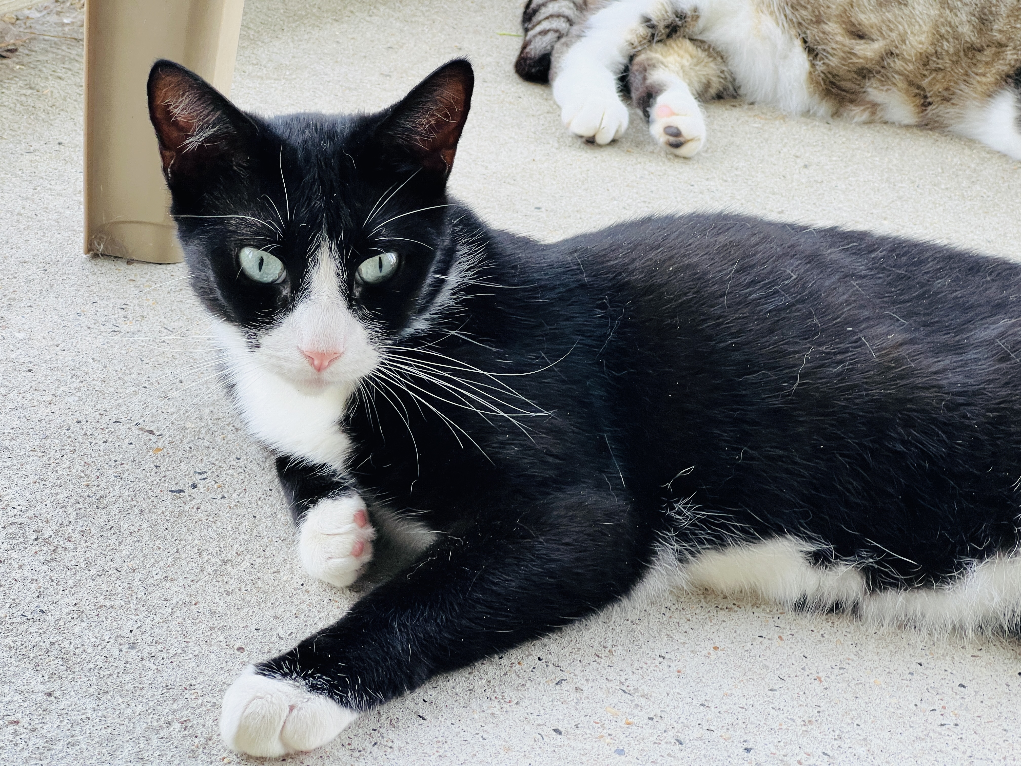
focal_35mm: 77
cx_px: 510
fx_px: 2271
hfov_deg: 25.3
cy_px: 383
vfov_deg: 19.1
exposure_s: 1/99
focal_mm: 9
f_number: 2.8
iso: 80
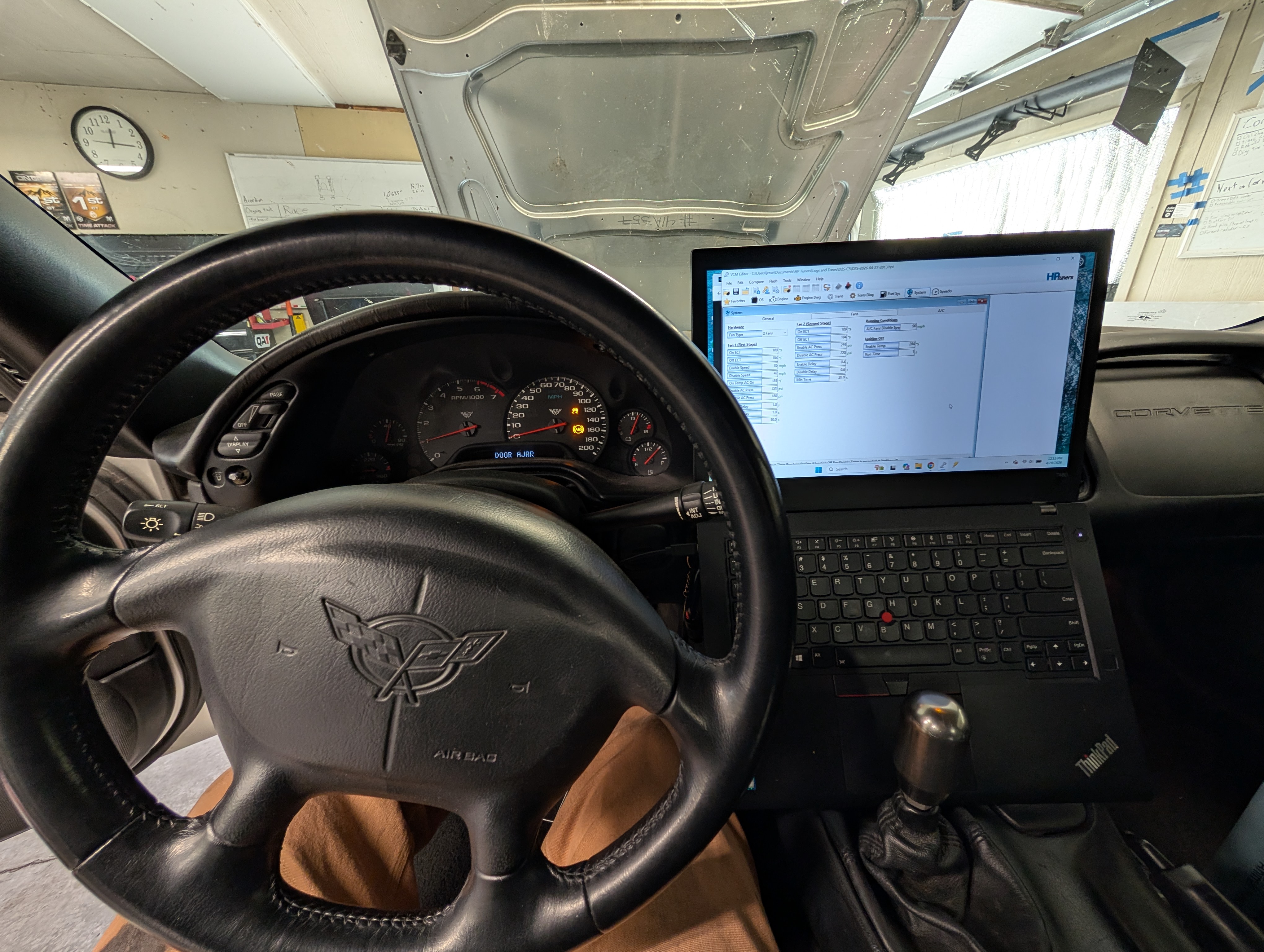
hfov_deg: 110.5
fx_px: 439
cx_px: 632
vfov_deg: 94.6
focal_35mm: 12
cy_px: 476
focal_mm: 2.02
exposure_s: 1/30
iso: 79
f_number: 1.7
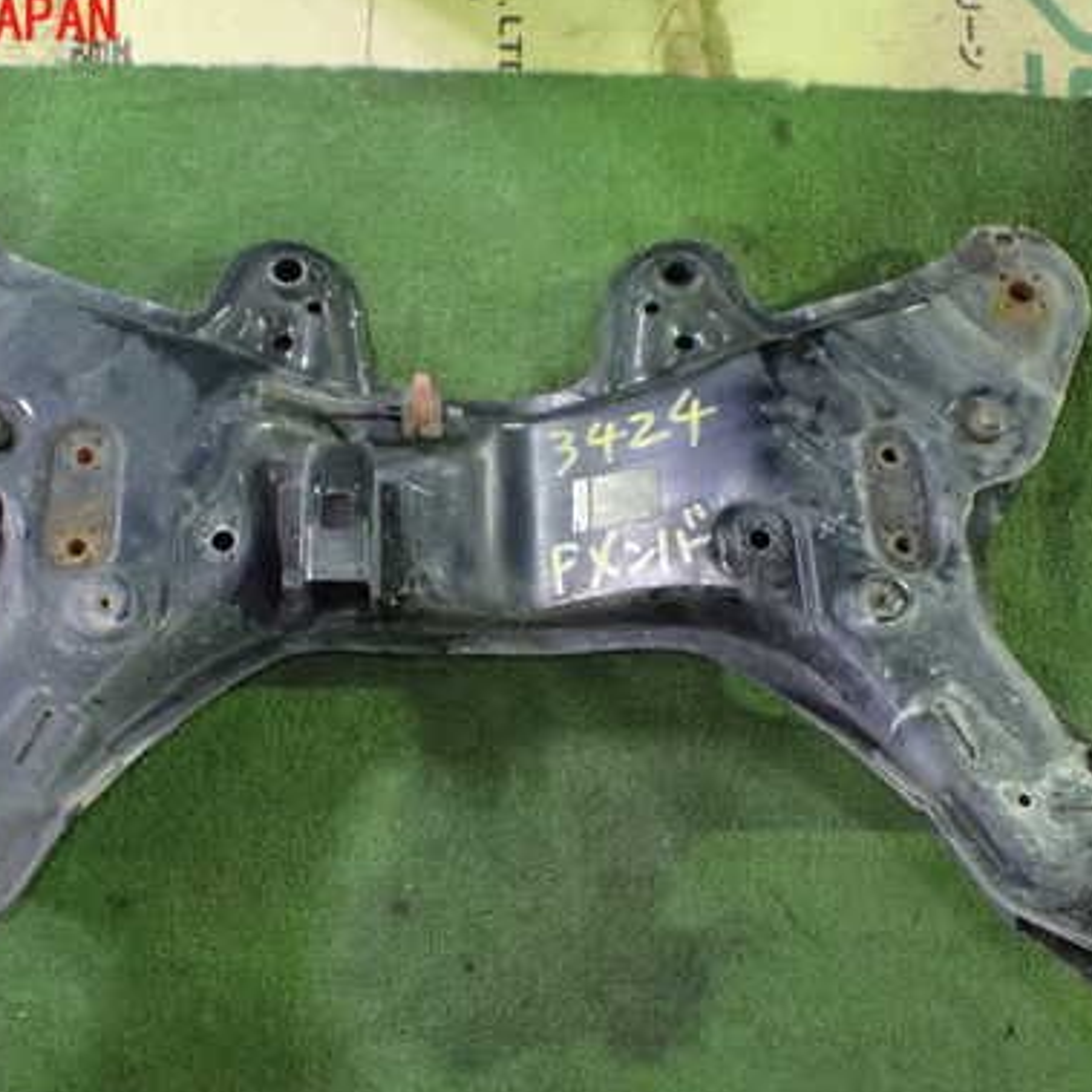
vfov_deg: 39.9
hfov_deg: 39.9
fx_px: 1499
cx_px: 458
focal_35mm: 42
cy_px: 634
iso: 1250
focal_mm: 5.4
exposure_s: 1/30
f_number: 2.3
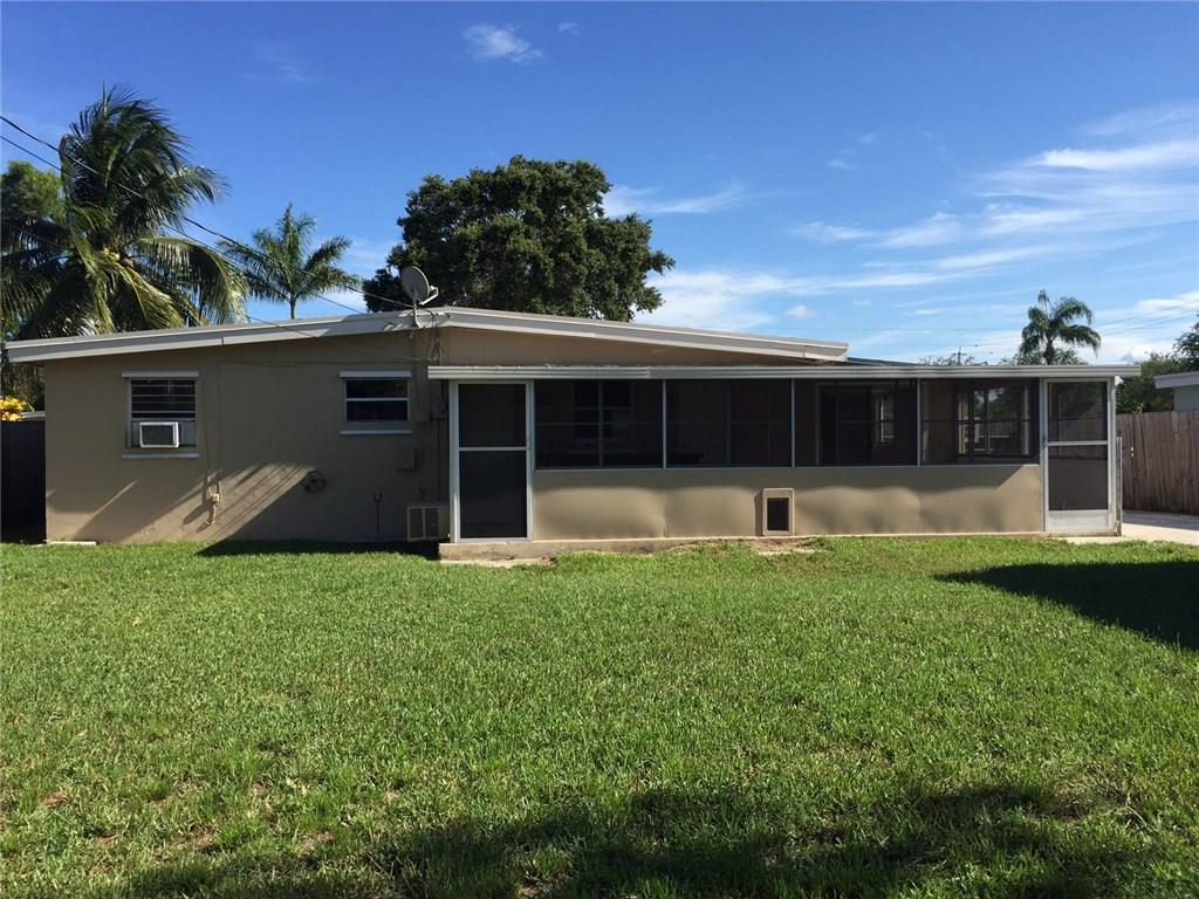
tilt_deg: -2.2
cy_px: 450
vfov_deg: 48.2
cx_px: 600
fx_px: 1004
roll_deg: -1.2
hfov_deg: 61.7
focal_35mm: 29
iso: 32
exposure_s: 1/1647
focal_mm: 4.15
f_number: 2.2
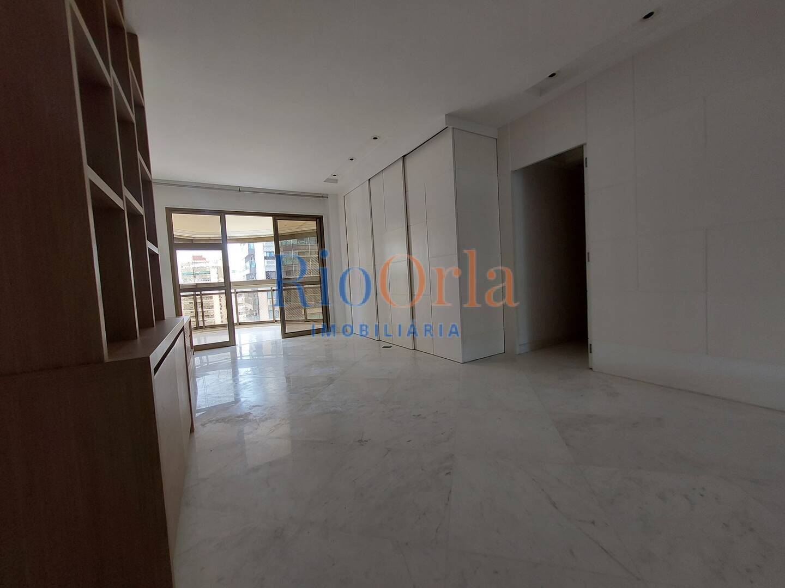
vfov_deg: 89.9
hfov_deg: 106.2
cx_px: 392
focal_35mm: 13
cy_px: 294
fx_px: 295
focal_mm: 1.74
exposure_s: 1/60
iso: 80
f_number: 2.2
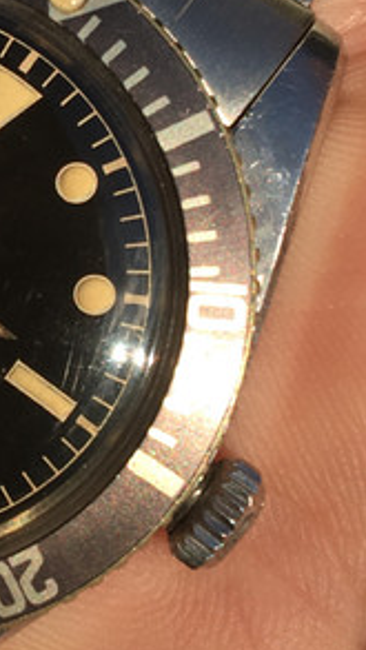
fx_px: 1189
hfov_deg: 16.4
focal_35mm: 69
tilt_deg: -28.7
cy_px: 255
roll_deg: +1.7
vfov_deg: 30.5
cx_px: -130
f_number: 2.2
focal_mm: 4.15
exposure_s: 1/1972
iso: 25
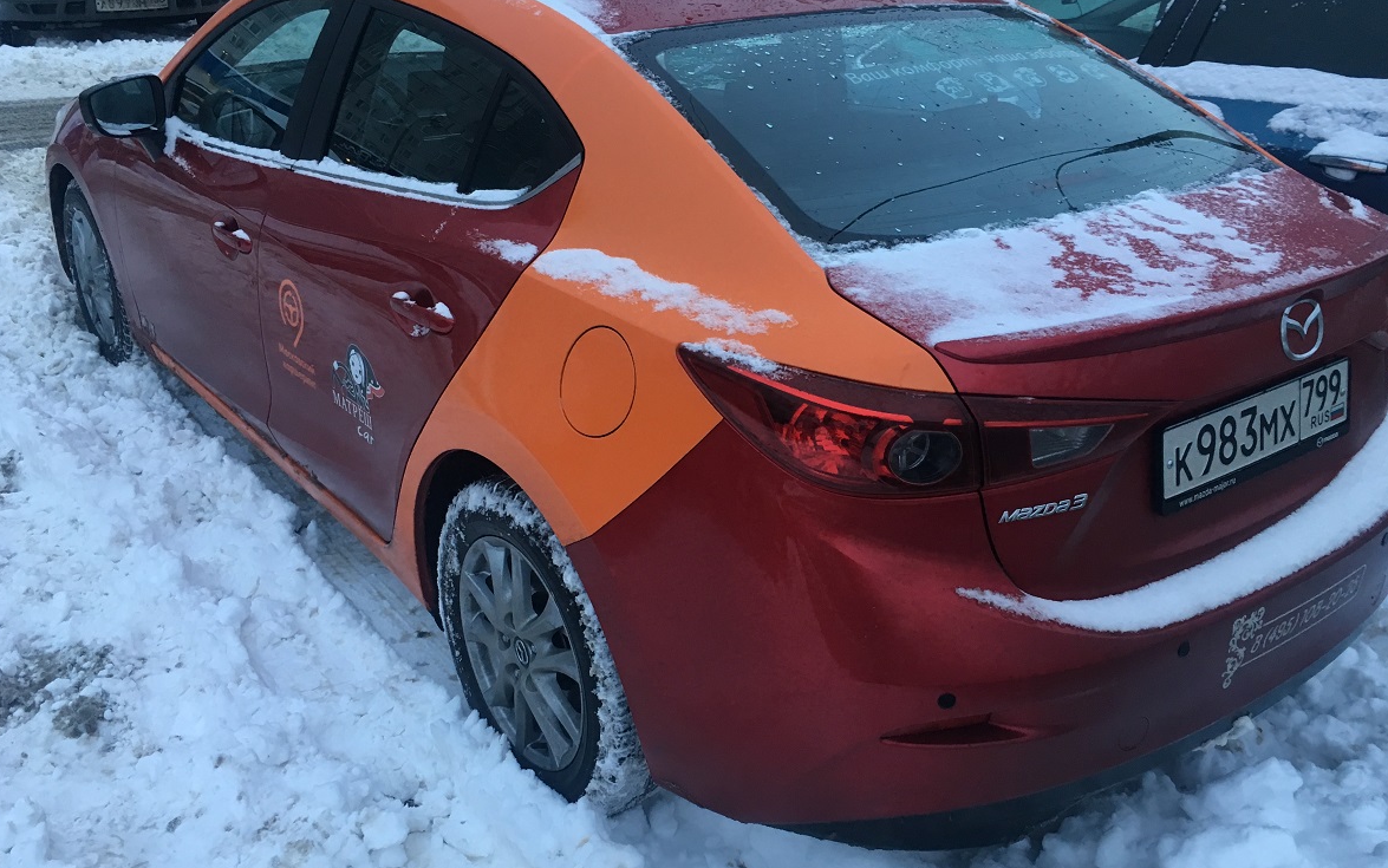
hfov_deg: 56.7
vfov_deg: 37.3
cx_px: 717
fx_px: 1286
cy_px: 441
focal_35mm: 34
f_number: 2.2
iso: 50
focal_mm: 4.15
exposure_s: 1/33
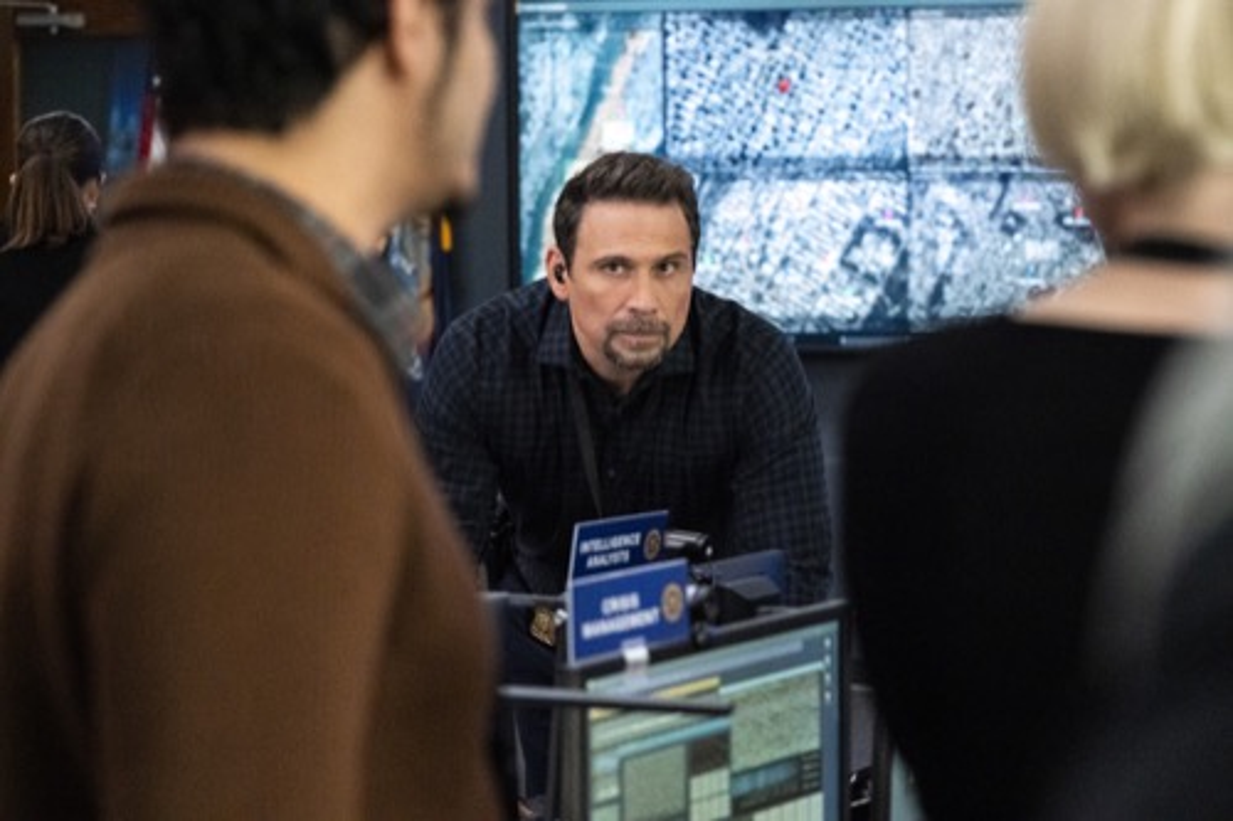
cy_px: 410
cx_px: 616
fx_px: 3698
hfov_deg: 18.9
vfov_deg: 12.7
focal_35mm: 108
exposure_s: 1/160
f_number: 5.6
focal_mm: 108
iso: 12800
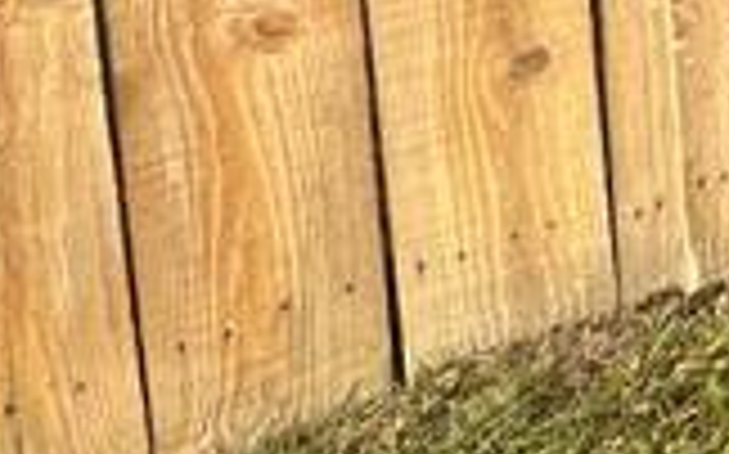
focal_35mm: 87
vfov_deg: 11.9
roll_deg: -2.4
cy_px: -661
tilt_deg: -6.9
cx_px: 2236
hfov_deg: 11.2
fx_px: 1727
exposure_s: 1/438
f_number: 1.8
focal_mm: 1.57
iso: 32
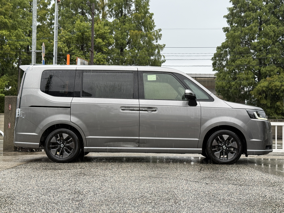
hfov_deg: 39.7
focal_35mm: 48
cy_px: 106
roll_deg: -0.9
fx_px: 394
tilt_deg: +2.9
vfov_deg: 30.3
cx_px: 142
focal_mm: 6.76
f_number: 1.78
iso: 64
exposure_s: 1/294
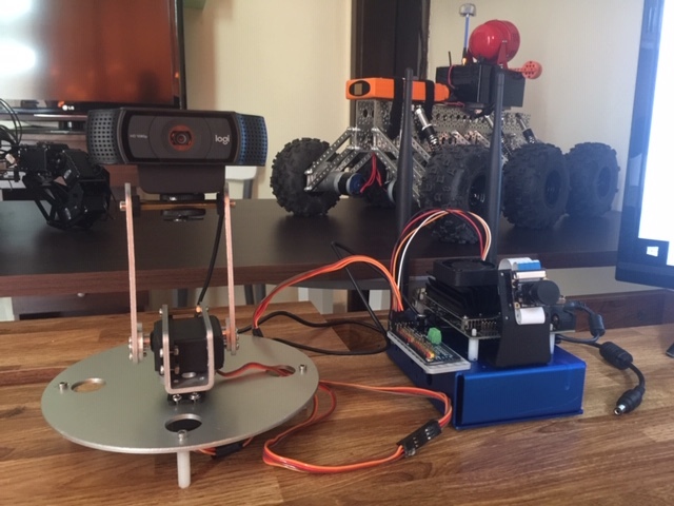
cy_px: 253
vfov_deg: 48.2
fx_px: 565
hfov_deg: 61.7
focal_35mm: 29
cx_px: 337
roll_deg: -1.8
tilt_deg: -11.4
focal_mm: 4.15
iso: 125
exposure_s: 1/8
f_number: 2.2
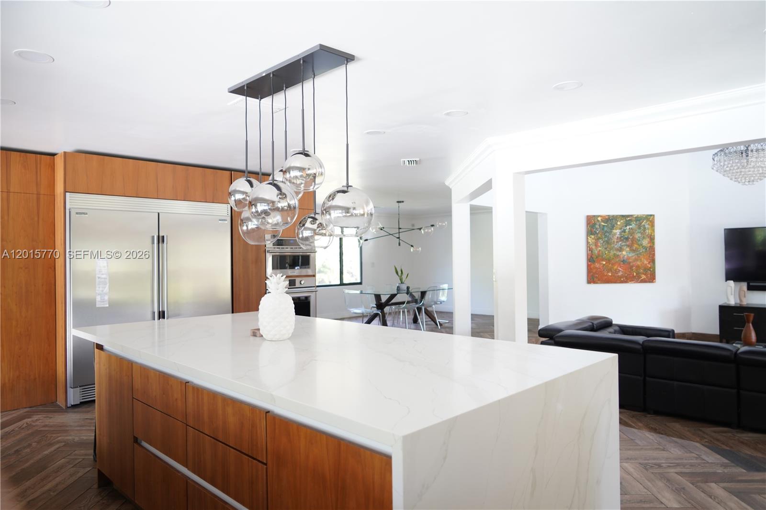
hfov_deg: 73.8
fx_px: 511
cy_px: 255
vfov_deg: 53.1
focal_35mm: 24
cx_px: 383
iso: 500
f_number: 3.5
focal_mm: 24
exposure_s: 1/30
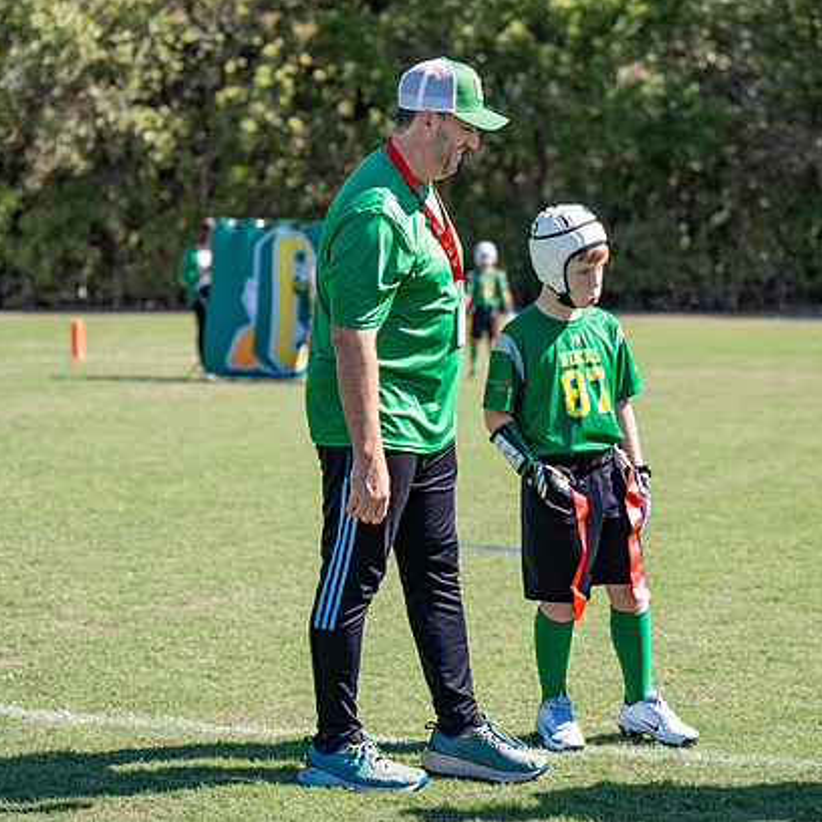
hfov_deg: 17.9
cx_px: 425
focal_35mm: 97
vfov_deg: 17.9
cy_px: 414
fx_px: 2606
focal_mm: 70
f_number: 2.8
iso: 160
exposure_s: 1/1600
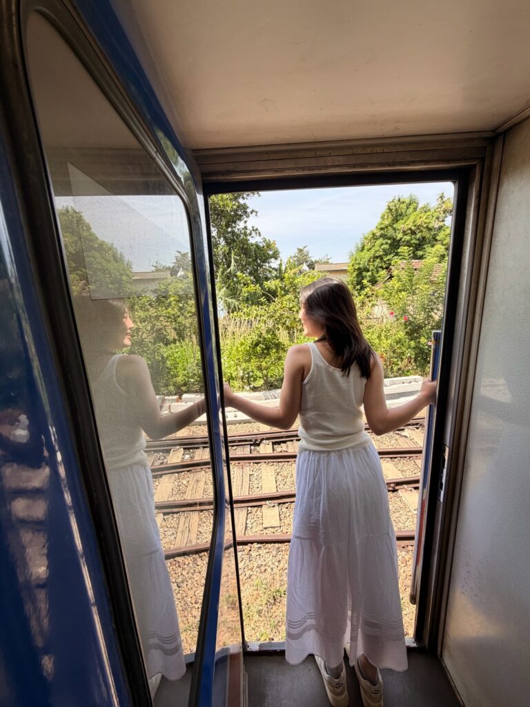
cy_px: 354
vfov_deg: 102.1
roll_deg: +2.2
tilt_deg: -13.7
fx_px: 286
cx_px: 265
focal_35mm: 14
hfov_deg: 85.7
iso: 64
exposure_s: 1/502
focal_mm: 2.22
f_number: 2.2
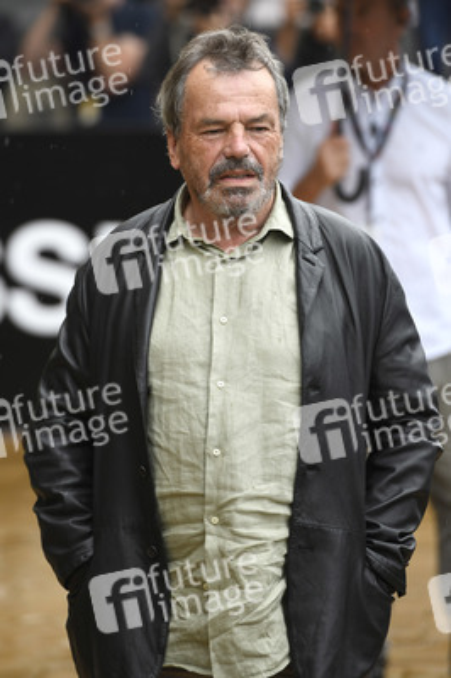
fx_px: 3765
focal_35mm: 200
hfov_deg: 6.9
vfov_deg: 10.3
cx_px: 226
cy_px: 339
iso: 640
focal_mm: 200
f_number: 4
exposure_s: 1/640
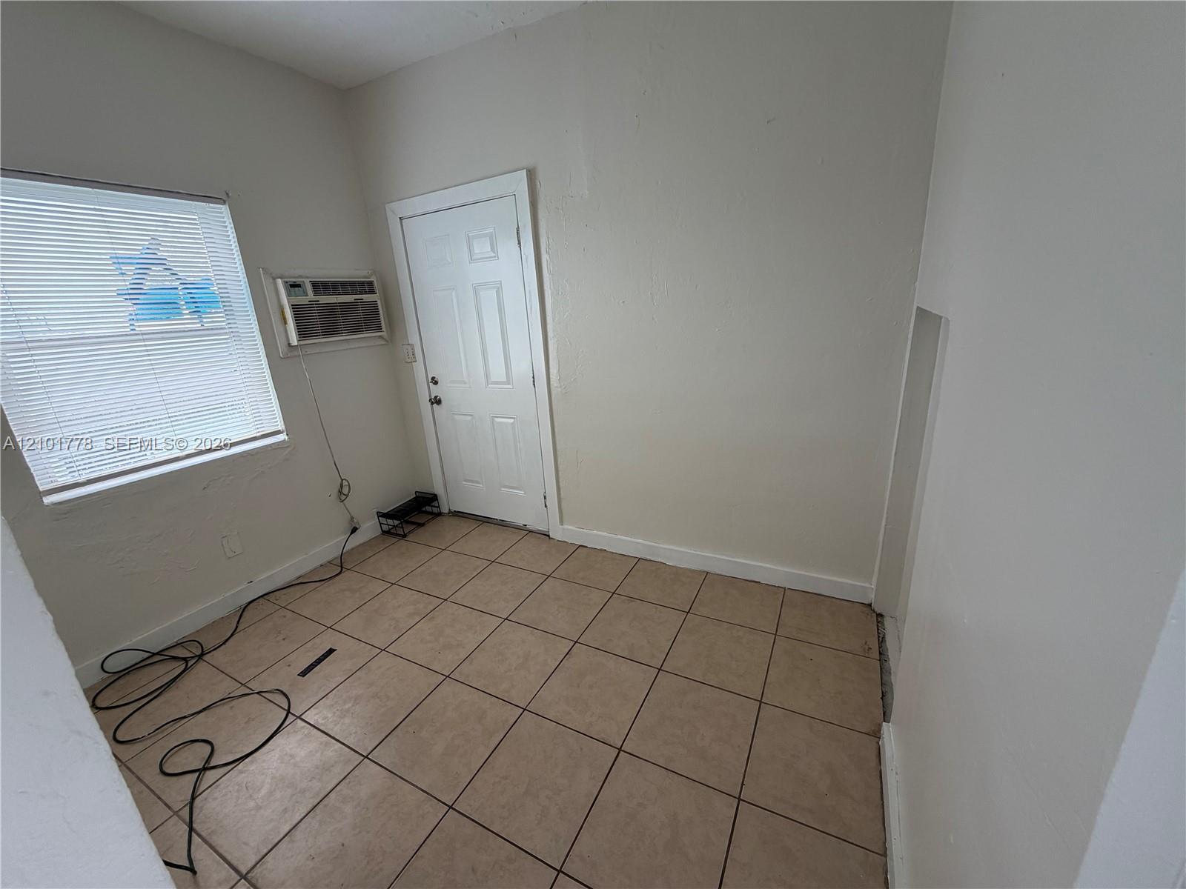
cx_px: 593
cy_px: 444
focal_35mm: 14
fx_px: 480
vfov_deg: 85.7
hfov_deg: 102.1
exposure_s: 1/121
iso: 100
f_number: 2.2
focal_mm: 2.22
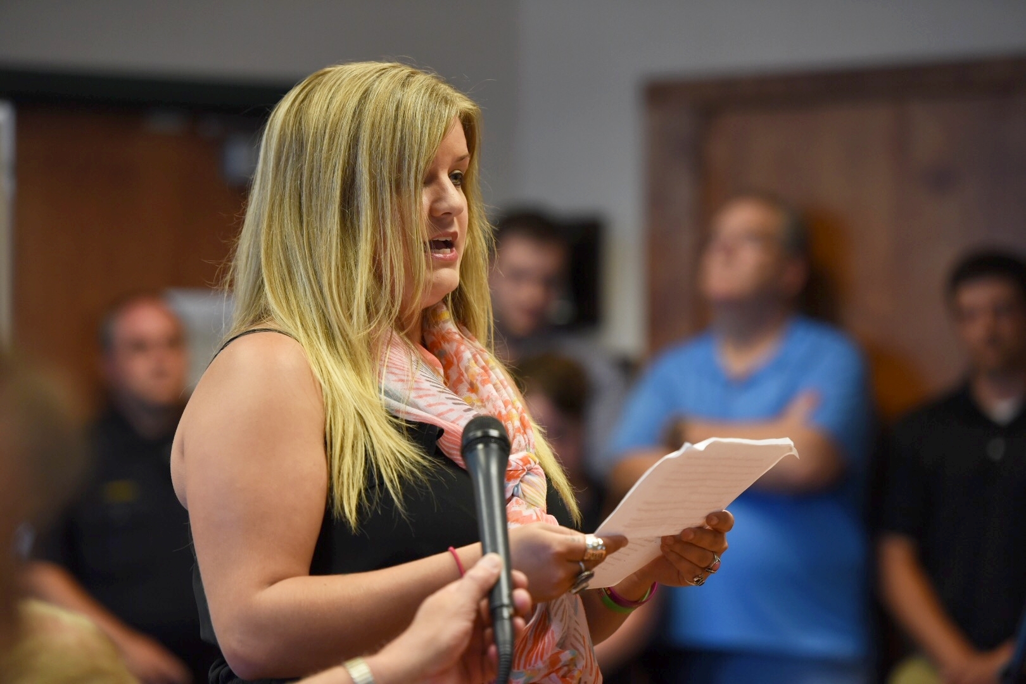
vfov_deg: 9.5
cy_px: 342
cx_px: 513
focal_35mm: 145
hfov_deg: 14.2
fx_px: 4132
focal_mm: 145
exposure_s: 1/400
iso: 1600
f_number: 2.8
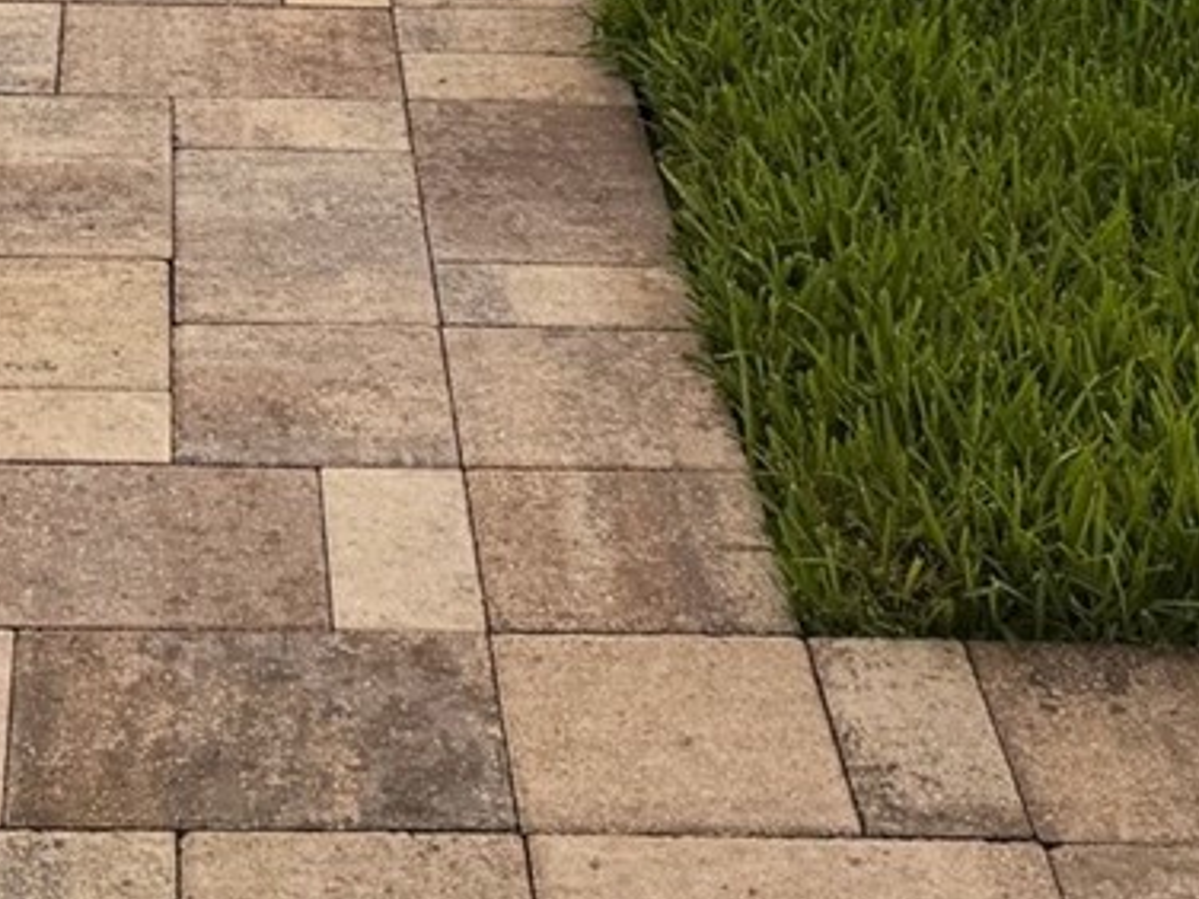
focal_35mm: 102
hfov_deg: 19.0
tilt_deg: -14.6
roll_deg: -0.6
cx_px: 153
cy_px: -733
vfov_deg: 13.1
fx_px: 3533
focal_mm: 6.76
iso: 80
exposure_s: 1/4673
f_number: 1.78
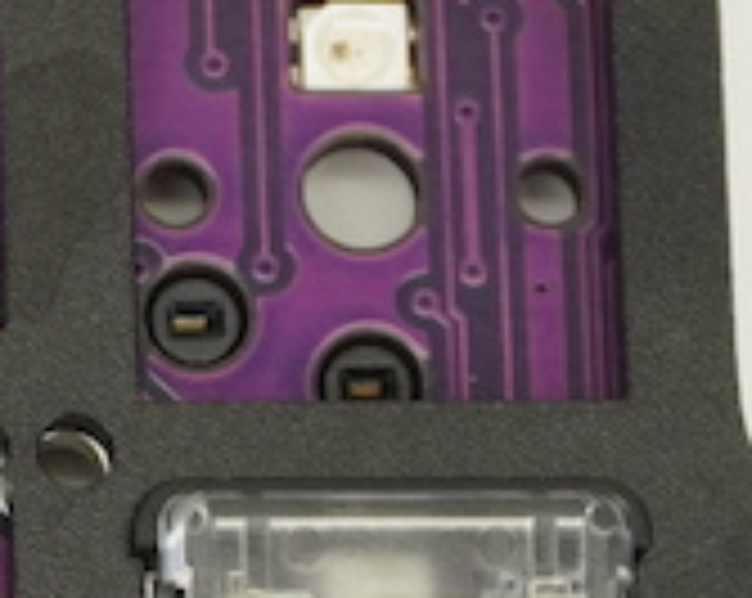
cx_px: -1027
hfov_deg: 4.4
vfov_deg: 3.6
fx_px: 9576
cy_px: 427
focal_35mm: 431
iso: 160
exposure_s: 1/125
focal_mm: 34
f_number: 7.1
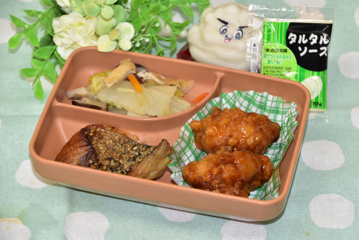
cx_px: 180
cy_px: 120
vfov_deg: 8.3
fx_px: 1647
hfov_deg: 12.4
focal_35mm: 165
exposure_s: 1/60
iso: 400
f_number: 6
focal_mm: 110
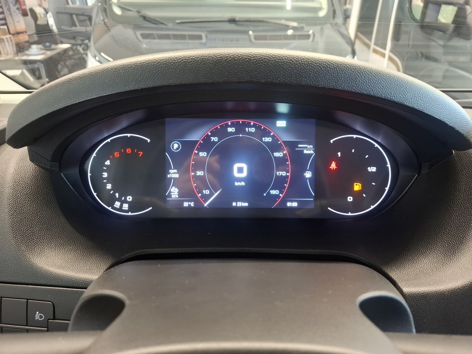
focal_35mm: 23
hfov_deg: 73.9
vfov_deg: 58.9
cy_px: 177
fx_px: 314
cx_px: 236
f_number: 1.8
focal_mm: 5.54
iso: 400
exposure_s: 1/33
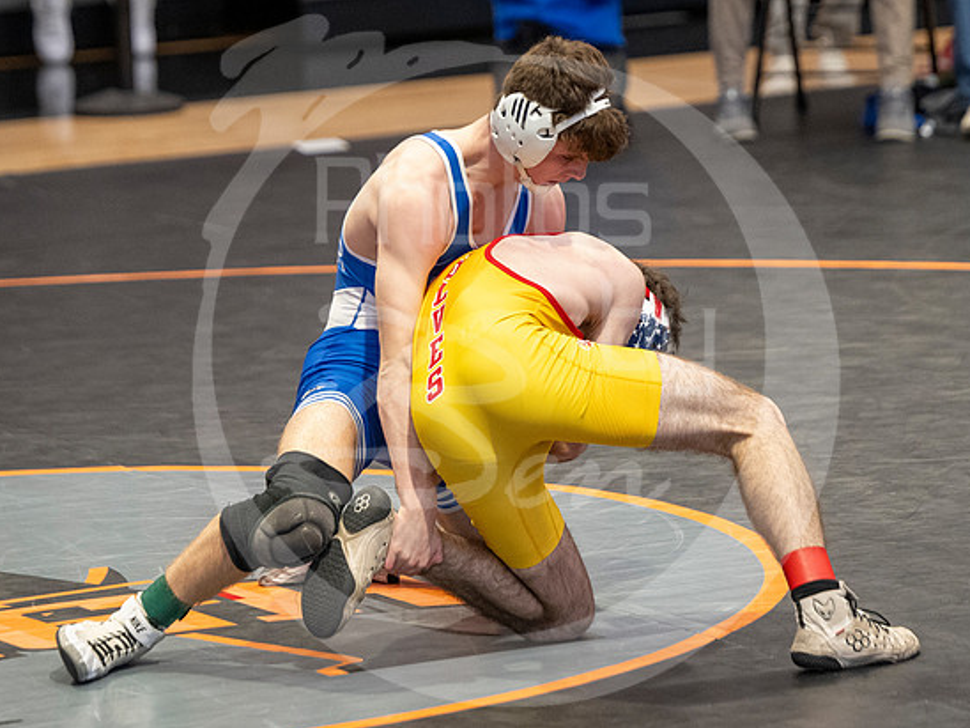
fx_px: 7005
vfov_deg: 5.9
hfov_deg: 7.9
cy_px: 187
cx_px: 469
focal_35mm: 250
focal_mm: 135
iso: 3200
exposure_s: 1/1000
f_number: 2.8
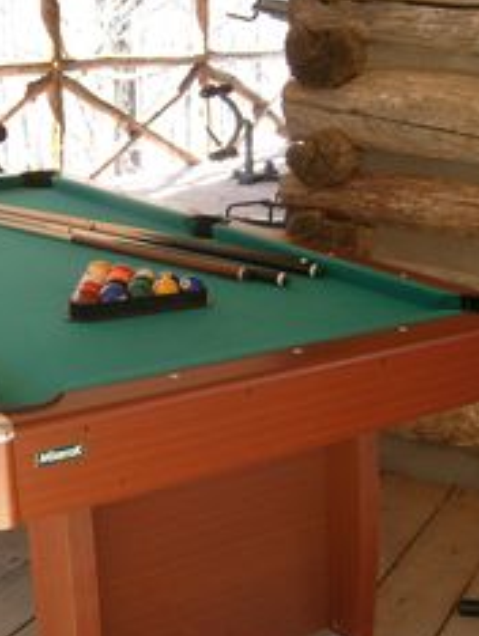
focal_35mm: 55
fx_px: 1013
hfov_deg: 26.5
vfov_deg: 34.9
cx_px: 177
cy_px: 342
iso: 80
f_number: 2.8
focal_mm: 5.8
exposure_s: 1/60
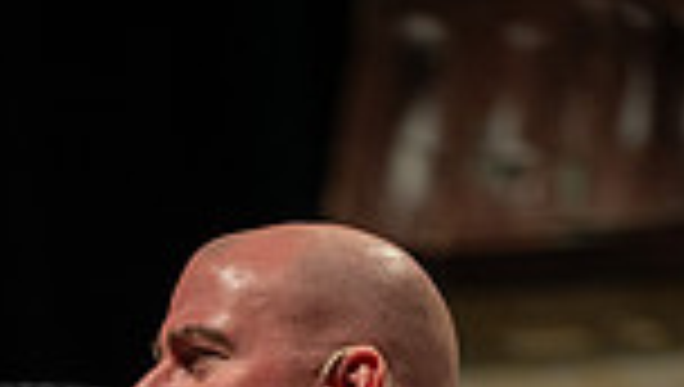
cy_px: 932
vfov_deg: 2.6
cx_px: 153
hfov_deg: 4.6
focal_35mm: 464
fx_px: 8427
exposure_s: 1/250
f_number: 2.8
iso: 2000
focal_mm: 150
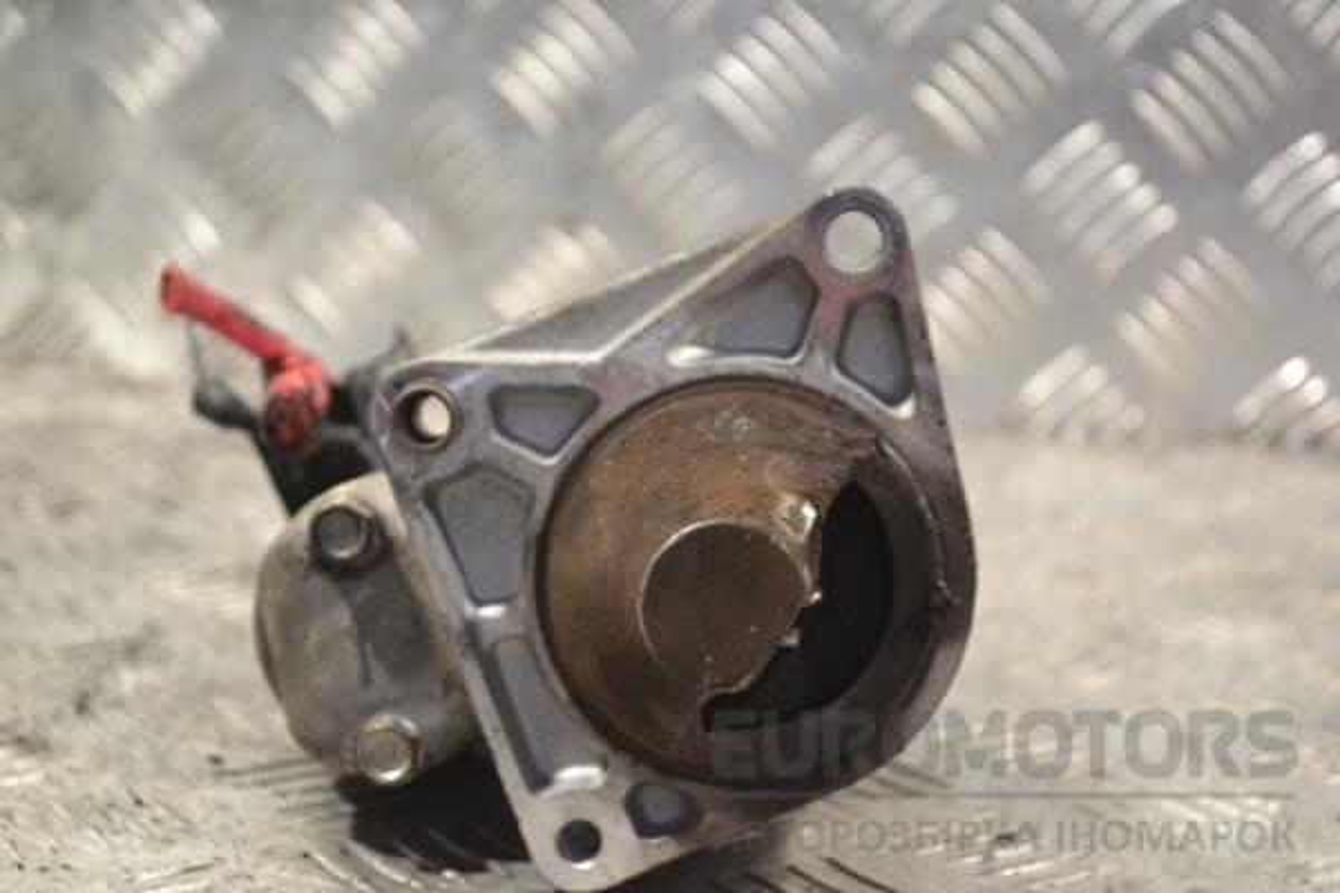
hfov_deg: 24.6
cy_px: 446
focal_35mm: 82
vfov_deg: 16.6
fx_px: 3071
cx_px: 670
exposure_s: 1/160
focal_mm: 55
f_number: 6.3
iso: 3200
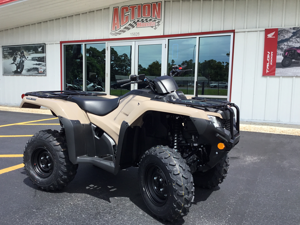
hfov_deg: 55.3
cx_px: 141
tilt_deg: -4.7
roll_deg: -2.0
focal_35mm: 33
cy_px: 115
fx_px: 286
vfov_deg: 42.9
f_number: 2.4
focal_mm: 3.3
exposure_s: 1/905
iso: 25
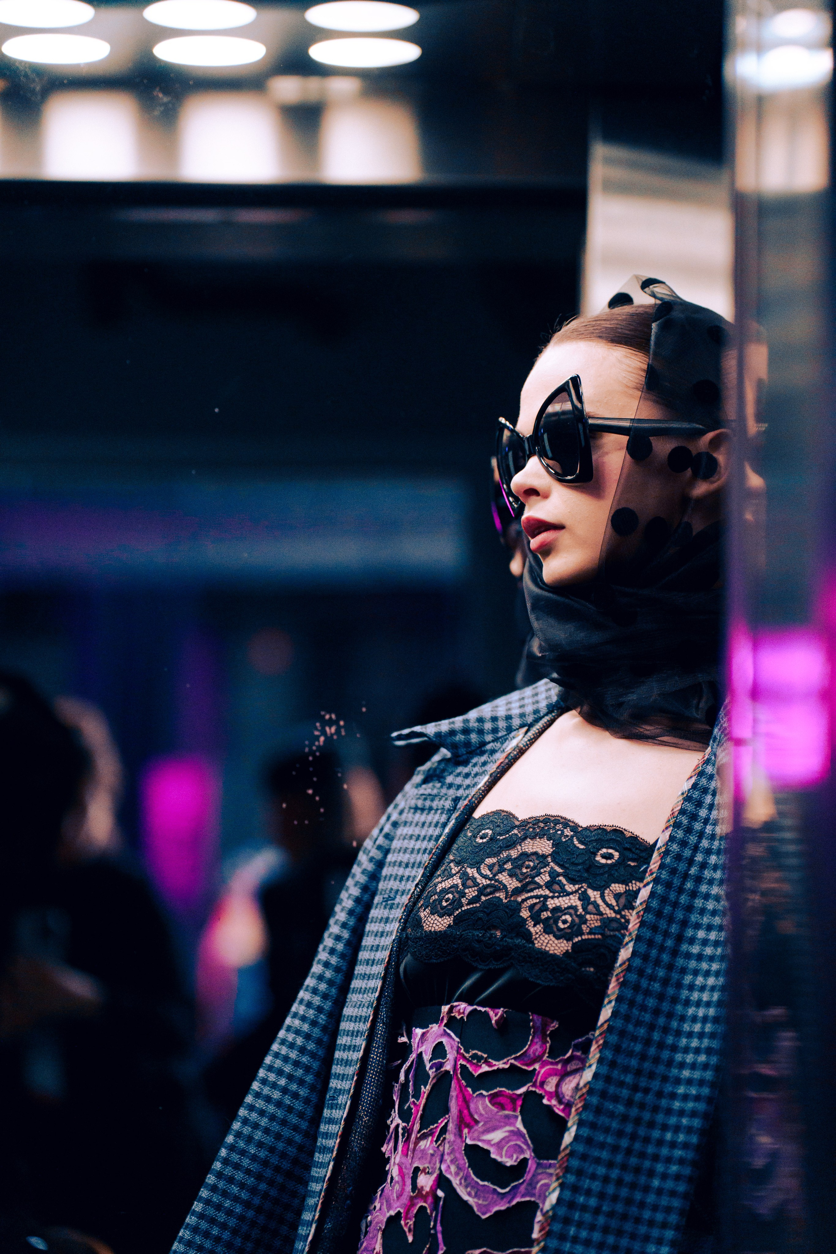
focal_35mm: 103
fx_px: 3588
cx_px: 418
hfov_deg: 13.3
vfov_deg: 19.8
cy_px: 627
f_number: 2.8
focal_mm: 103
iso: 4000
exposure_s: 1/160
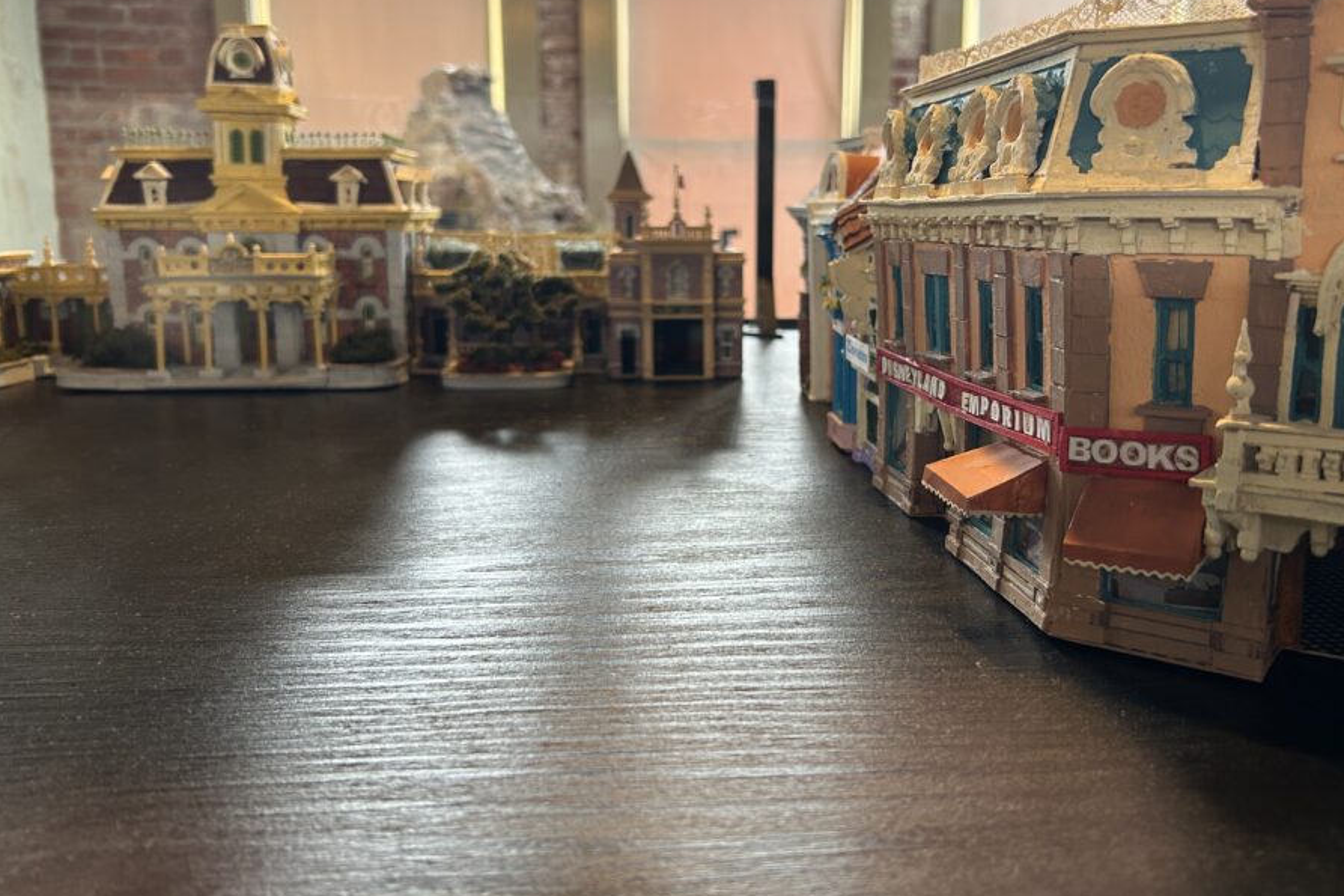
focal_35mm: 31
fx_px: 1157
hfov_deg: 60.2
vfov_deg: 42.3
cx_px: 719
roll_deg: +0.7
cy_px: 399
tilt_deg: -9.3
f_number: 1.5
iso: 80
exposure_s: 1/60
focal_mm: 5.7
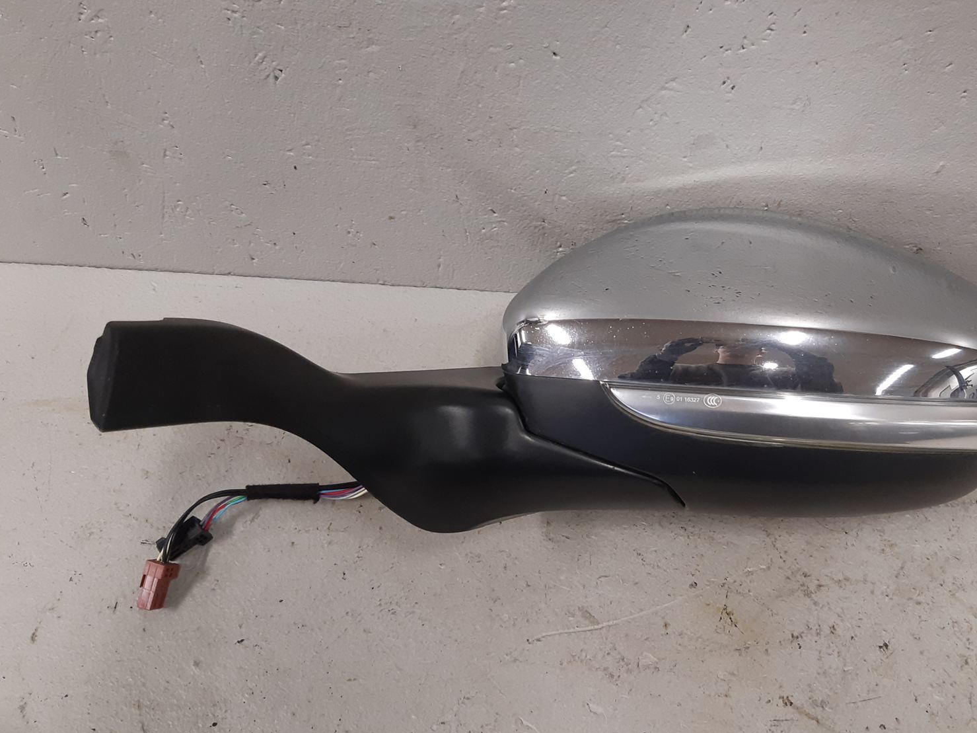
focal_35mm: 36
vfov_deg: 39.6
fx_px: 1016
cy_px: 354
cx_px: 608
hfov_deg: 50.9
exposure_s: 1/50
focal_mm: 3.93
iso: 160
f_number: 1.7
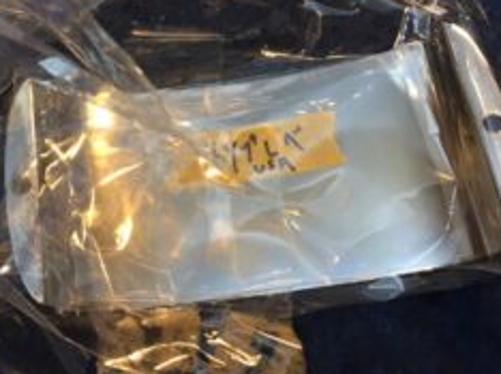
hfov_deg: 30.8
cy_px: 1
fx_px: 896
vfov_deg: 22.7
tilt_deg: -60.4
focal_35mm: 62
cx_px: 135
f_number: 2.2
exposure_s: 1/33
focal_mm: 4.15
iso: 32
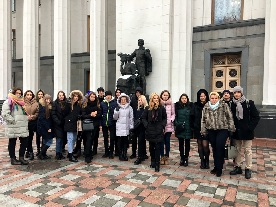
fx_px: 231
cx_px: 138
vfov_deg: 48.2
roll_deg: -0.9
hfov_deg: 61.7
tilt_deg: -2.1
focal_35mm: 29
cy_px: 104
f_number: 2.2
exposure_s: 1/33
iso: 25
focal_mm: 4.15
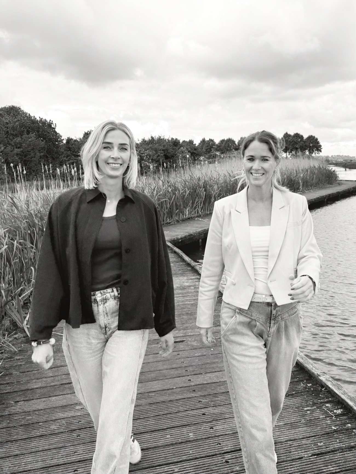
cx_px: 178
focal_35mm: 26
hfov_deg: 53.1
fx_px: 356
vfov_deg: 67.3
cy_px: 237
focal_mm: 5.96
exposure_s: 1/4608
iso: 50
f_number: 1.6
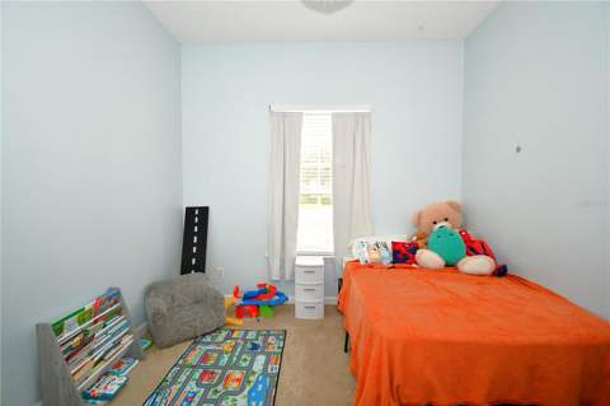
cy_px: 203
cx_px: 305
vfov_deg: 77.2
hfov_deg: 100.4
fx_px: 254
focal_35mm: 15
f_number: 4.5
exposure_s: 1/60
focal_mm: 10
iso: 640
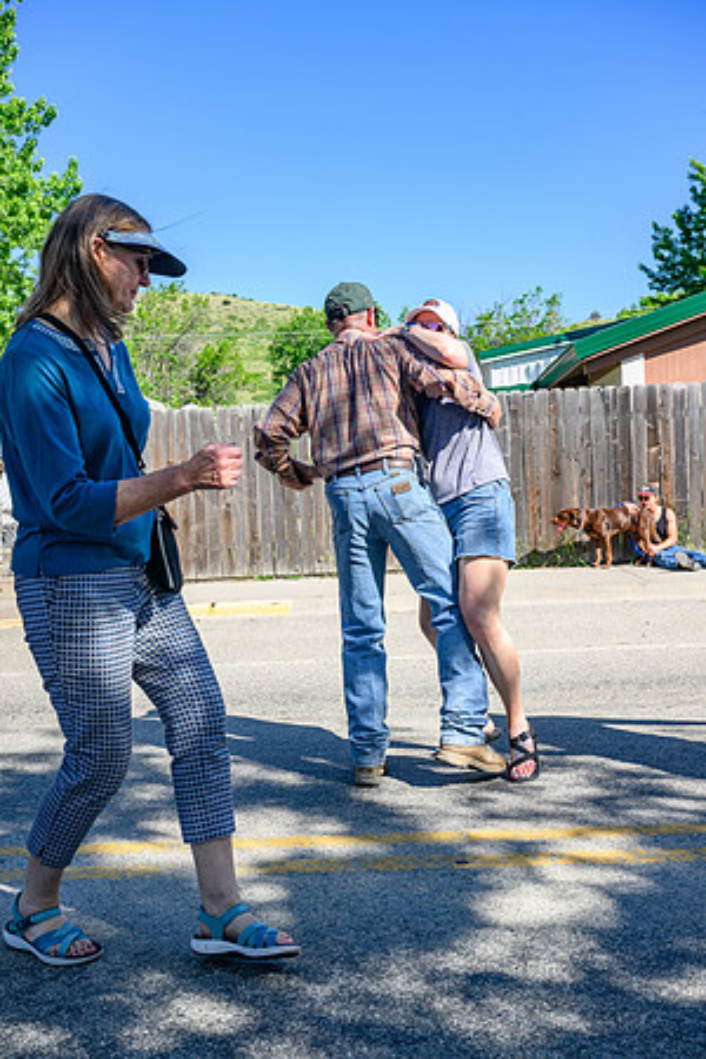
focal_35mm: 38
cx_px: 353
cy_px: 530
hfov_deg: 35.1
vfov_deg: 50.7
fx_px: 1118
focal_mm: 38
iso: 400
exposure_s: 1/500
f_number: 7.1
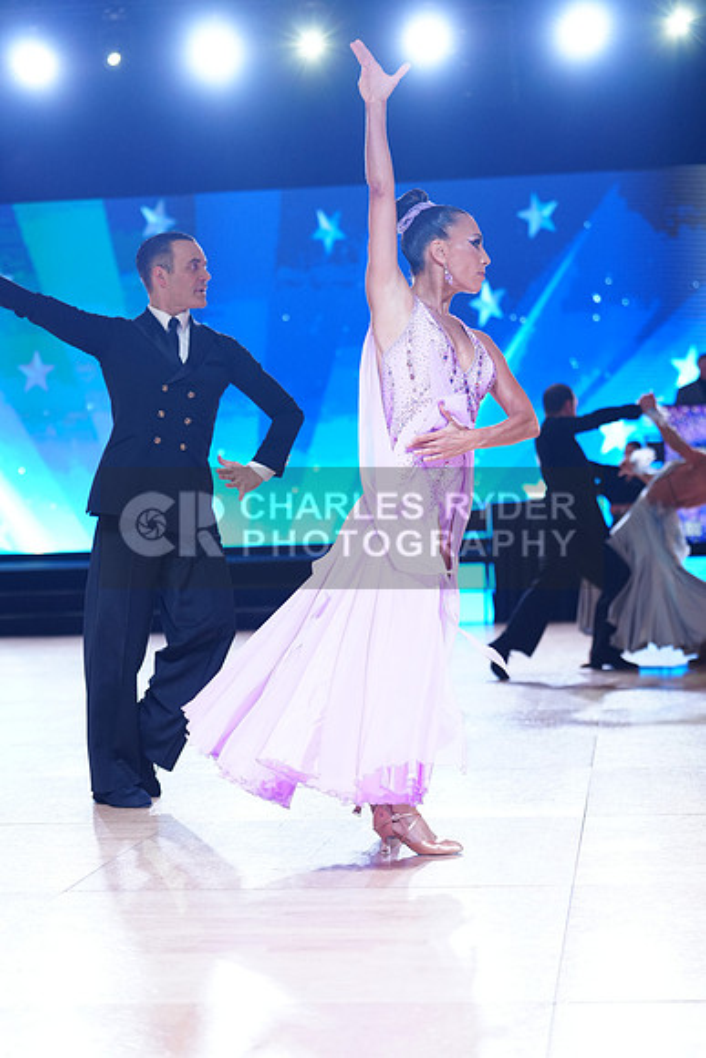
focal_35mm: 70
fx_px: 2058
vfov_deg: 28.8
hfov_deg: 19.5
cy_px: 529
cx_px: 353
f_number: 2.8
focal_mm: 70
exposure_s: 1/500
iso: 1250
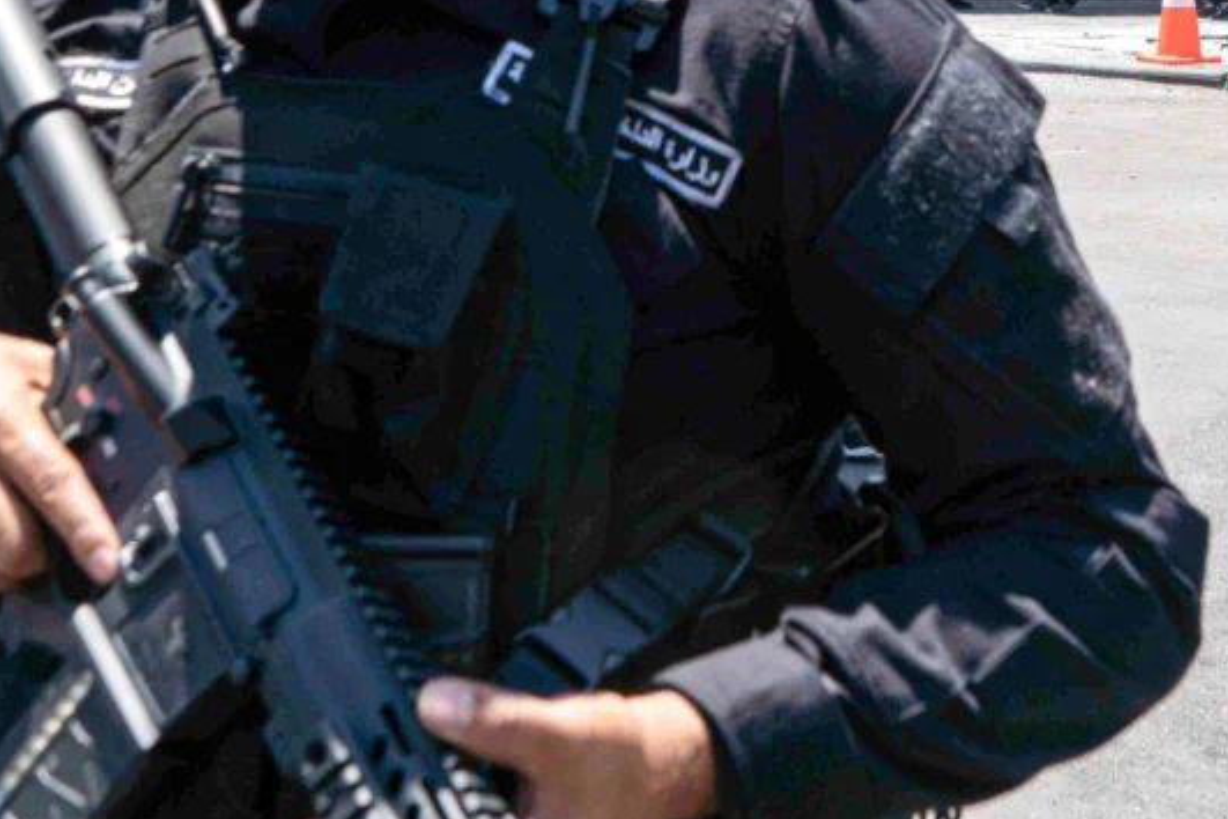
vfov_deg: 14.1
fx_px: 3240
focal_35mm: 95
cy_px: -60
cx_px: 809
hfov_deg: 21.4
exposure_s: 1/400
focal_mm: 28
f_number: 7.1
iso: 125
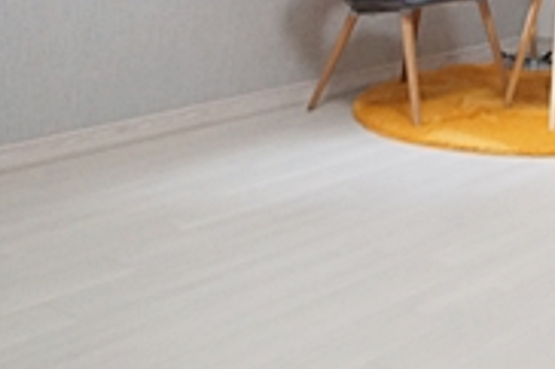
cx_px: 592
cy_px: -162
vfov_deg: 18.5
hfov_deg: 28.1
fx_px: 1017
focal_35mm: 66
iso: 800
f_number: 3.5
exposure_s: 1/100
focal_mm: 10
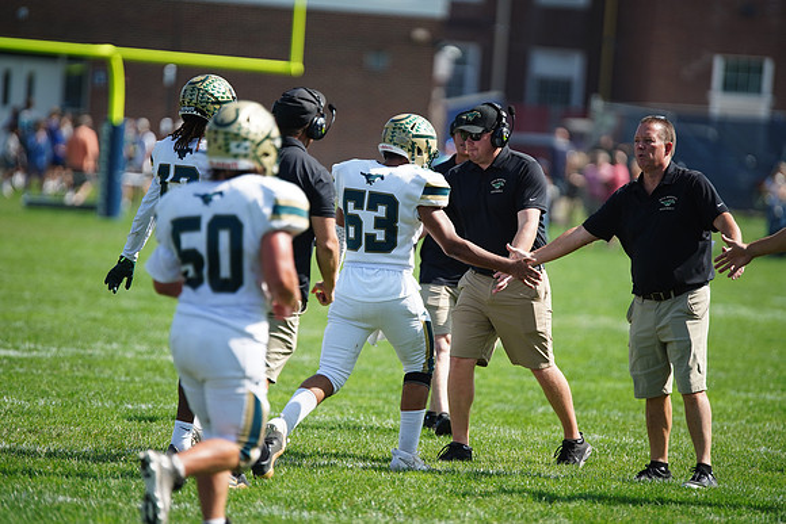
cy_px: 262
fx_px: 6551
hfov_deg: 6.9
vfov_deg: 4.6
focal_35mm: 300
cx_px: 393
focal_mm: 300
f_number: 2.8
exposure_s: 1/3200
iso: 400
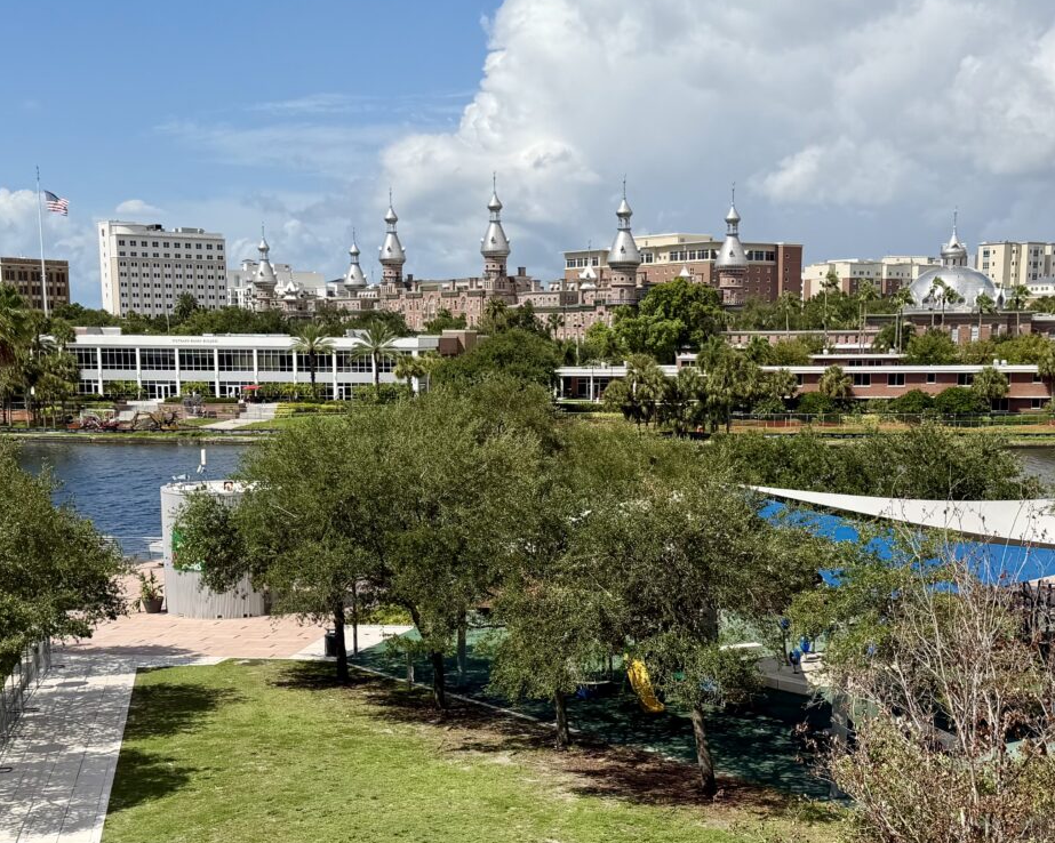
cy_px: 410
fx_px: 812
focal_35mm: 26
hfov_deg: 65.9
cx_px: 581
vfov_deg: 54.9
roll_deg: +0.6
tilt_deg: -8.8
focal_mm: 6.76
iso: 80
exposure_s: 1/6711
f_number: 1.78
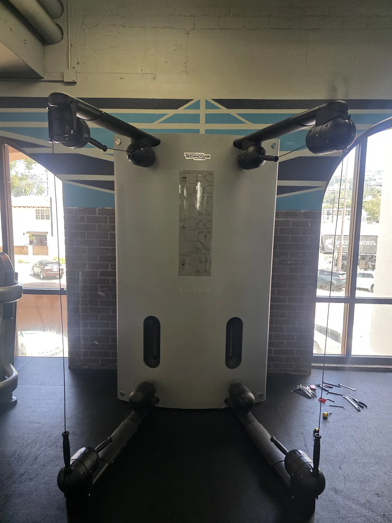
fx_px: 347
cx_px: 196
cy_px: 262
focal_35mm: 23
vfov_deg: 73.9
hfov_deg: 58.9
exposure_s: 1/120
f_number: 1.7
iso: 200
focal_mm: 6.3
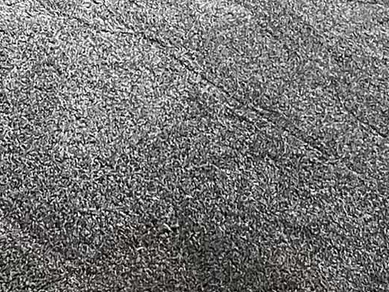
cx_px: 185
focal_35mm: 152
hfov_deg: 13.0
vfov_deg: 8.5
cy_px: -523
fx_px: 1709
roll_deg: -1.0
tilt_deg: -10.5
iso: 250
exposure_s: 1/60
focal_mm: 5.7
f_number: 1.5
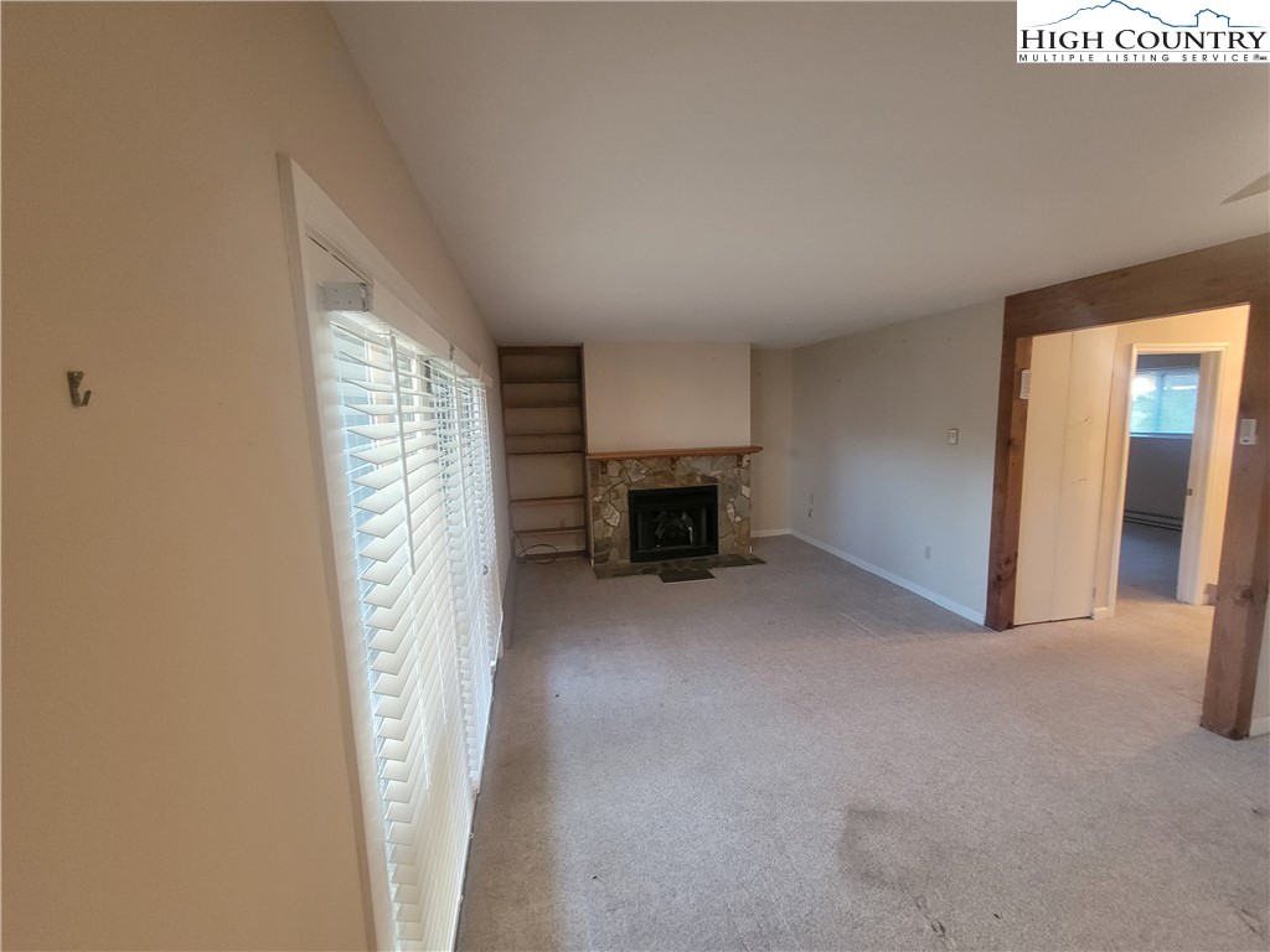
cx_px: 635
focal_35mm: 13
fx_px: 477
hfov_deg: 106.2
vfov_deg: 89.9
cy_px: 476
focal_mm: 2.2
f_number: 2.2
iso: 640
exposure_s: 1/30
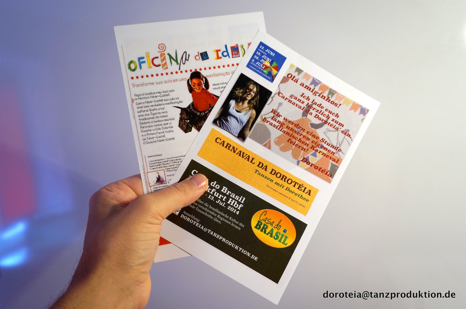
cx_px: 233
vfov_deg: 43.5
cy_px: 154
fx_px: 388
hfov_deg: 62.0
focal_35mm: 30
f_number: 4
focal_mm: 20
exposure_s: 1/60
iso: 400
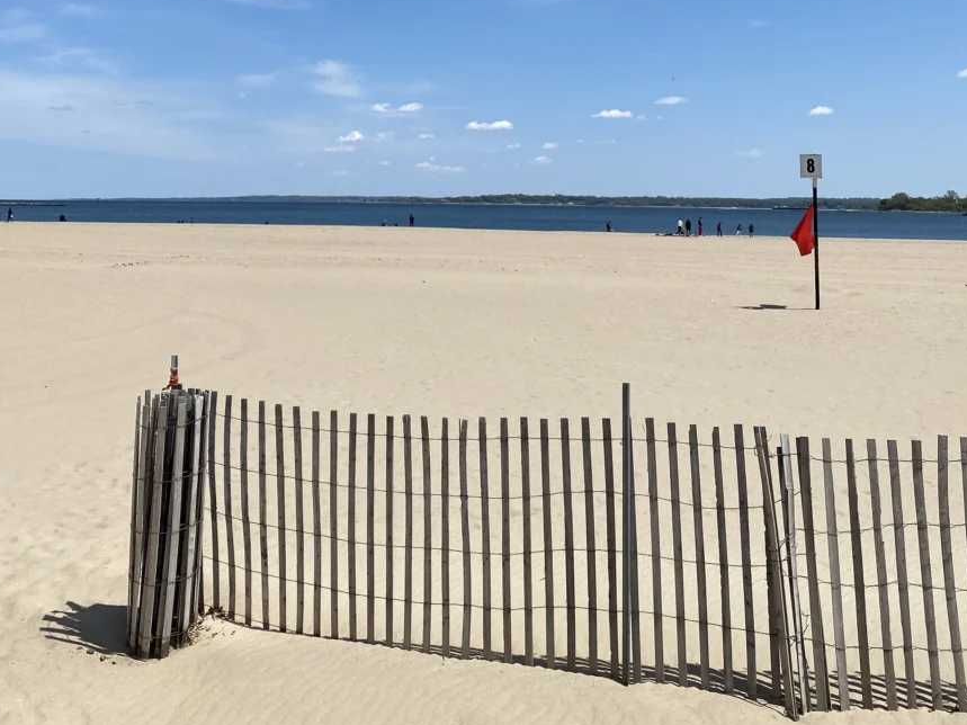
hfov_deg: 58.2
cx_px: 432
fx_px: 866
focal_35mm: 31
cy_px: 307
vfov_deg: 45.3
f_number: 1.8
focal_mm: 4.25
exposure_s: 1/5525
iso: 32
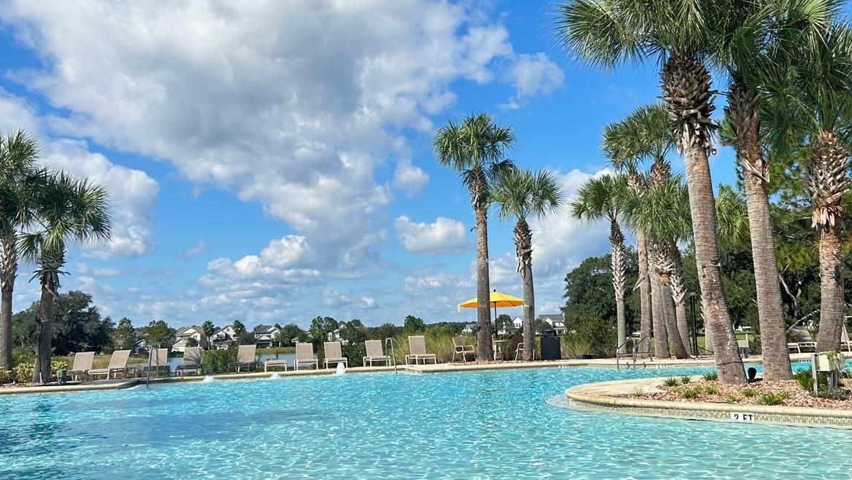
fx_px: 881
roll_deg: +2.0
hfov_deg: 51.5
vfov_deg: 30.4
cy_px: 239
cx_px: 480
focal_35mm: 39
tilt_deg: +5.3
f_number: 1.5
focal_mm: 5.7
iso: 50
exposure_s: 1/3165
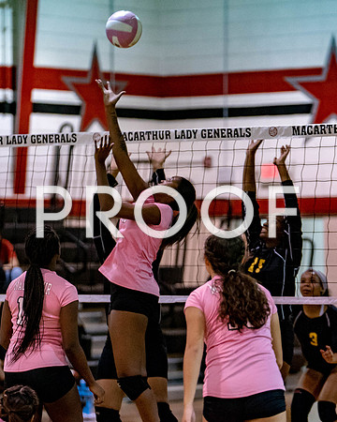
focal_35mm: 242
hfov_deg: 6.4
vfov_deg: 8.0
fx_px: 3014
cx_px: 152
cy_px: 215
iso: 6400
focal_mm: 164
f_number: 3.5
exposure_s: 1/750
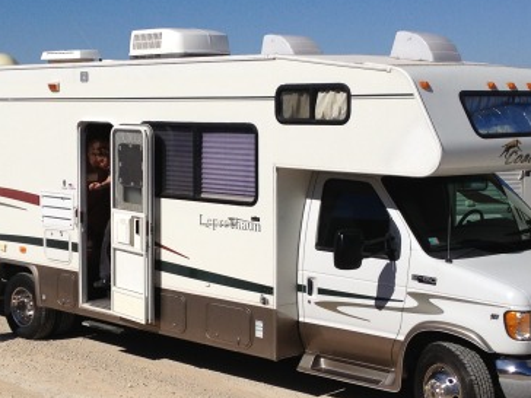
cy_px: 217
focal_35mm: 77
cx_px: 209
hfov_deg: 25.3
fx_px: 1181
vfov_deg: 19.1
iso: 50
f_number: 2.4
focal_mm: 4.28
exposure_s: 1/4608
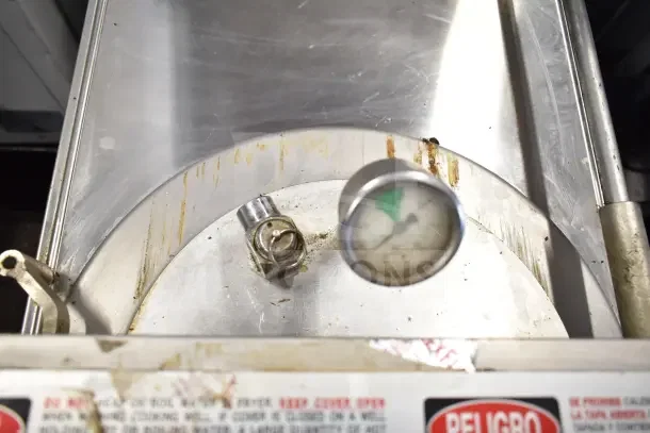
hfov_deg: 67.4
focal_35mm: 27
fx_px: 488
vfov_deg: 48.0
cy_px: 216
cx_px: 325
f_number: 3.5
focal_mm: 18
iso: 720
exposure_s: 1/30
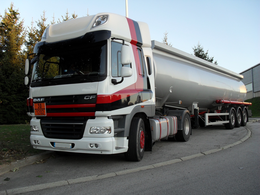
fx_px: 263
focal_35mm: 35
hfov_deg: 52.6
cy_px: 98
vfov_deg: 40.7
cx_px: 130
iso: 100
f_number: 3.2
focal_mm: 6.3
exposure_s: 1/180
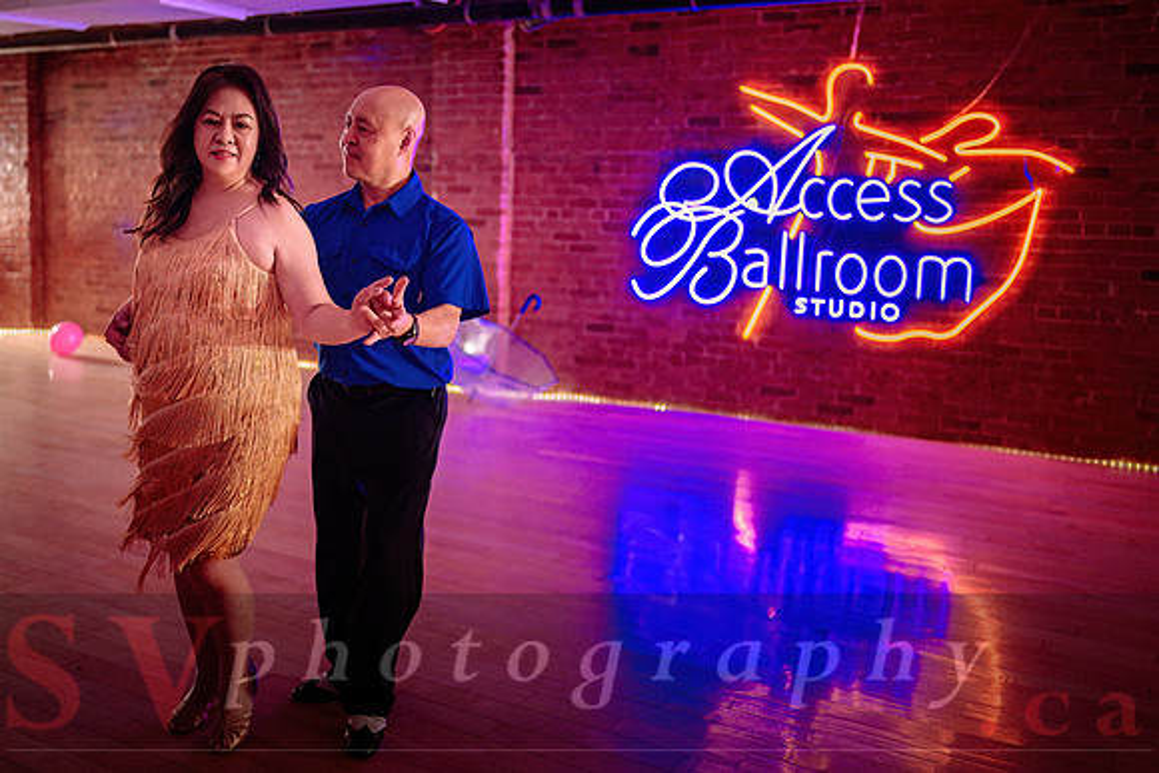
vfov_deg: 37.9
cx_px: 469
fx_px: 1125
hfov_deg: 54.2
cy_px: 332
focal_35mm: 35
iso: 2500
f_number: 1.4
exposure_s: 1/250
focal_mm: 28
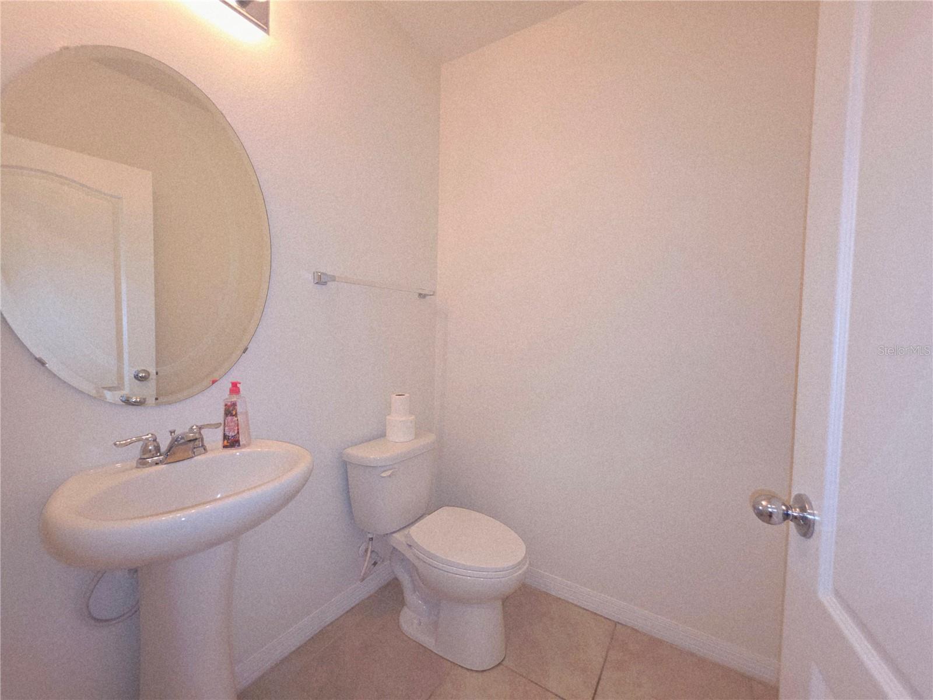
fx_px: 350
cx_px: 466
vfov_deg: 89.9
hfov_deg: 106.2
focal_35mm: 13
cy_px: 350
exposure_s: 1/60
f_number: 1.9
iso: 125
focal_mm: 2.2
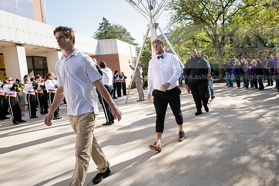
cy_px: 88
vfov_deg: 49.6
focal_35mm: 26
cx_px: 151
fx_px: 202
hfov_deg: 69.3
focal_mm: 24
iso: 400
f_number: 6.3
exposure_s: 1/500
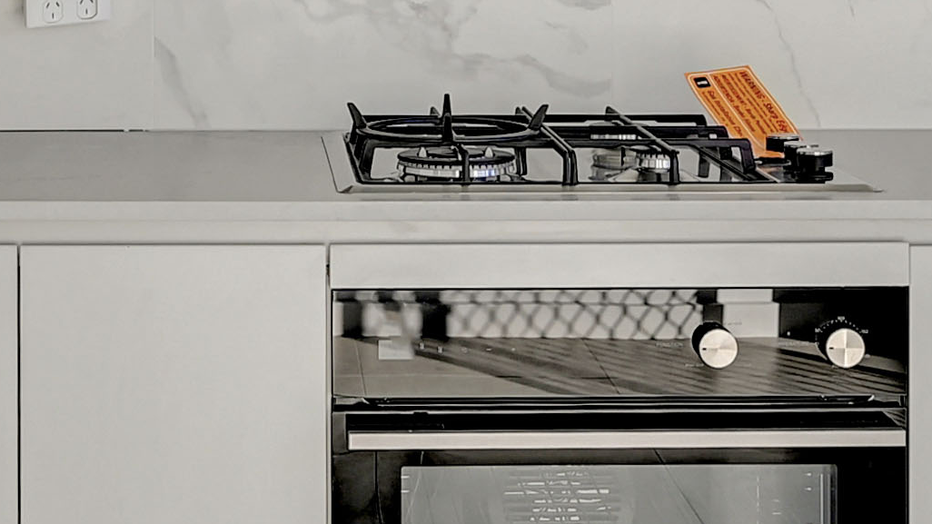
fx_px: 2125
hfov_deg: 24.5
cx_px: 255
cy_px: -59
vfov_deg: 13.8
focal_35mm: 86
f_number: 4.5
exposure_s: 1/80
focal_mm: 14
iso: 100
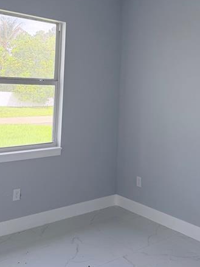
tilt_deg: +4.2
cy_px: 69
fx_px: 324
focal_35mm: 42
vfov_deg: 43.5
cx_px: 114
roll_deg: -1.8
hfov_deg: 34.3
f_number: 1.78
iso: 100
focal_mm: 6.76
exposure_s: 1/365
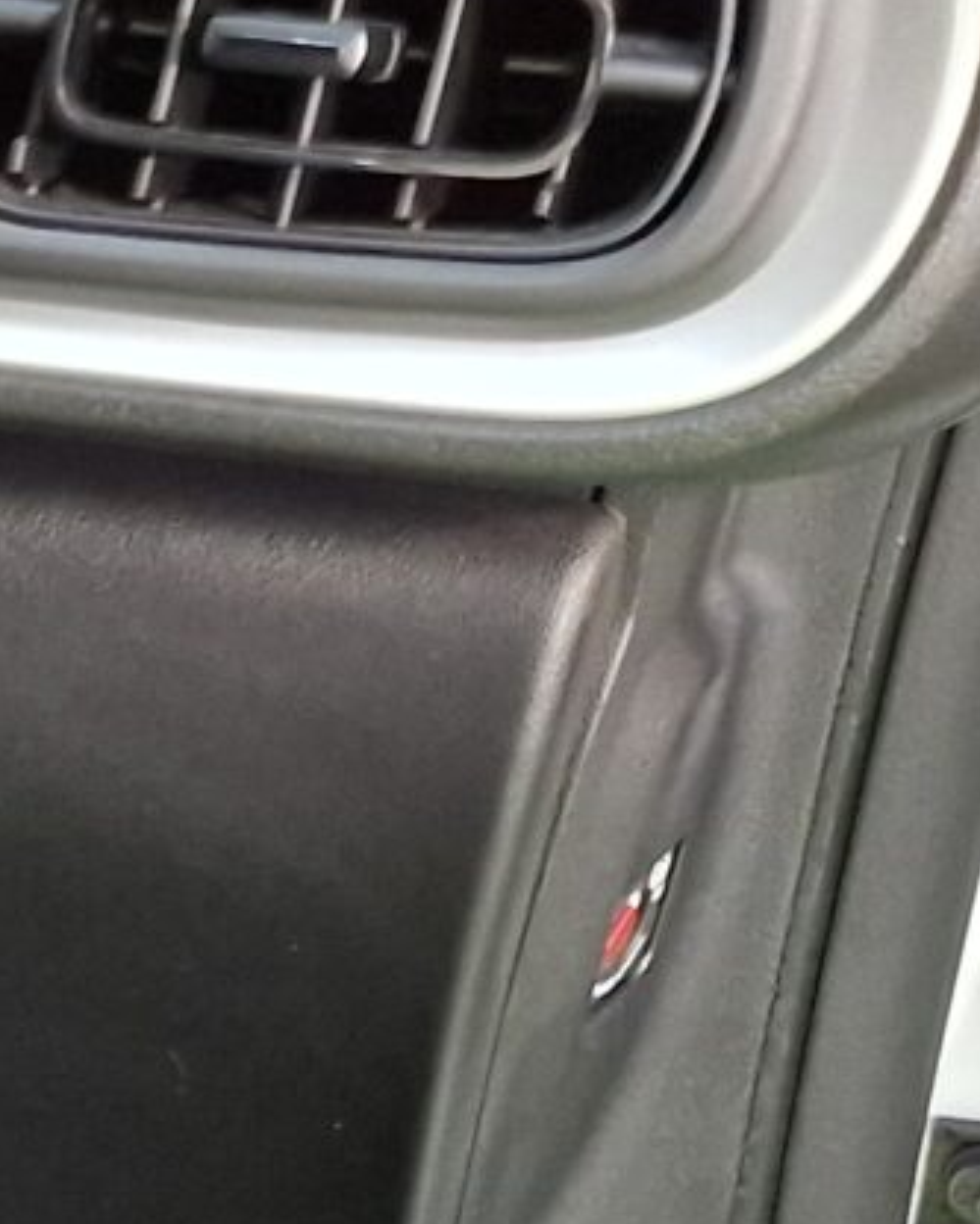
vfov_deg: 13.8
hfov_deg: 8.4
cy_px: 1192
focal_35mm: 138
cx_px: -2410
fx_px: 5001
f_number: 1.8
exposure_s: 1/25
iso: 500
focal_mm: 6.4
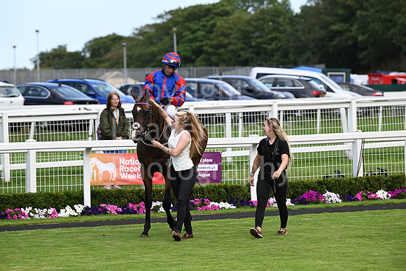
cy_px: 136
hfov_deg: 10.3
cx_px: 203
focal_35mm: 200
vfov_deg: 6.9
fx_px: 2256
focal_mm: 200
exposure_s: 1/1250
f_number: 5
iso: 500
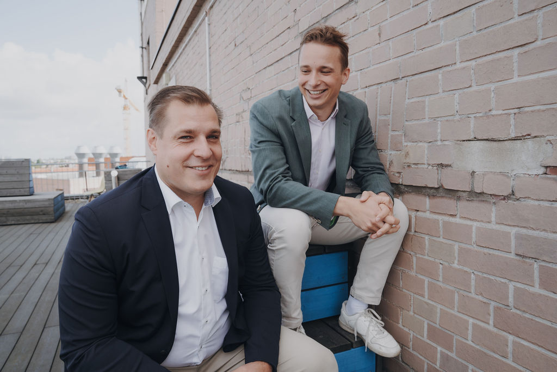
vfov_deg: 51.3
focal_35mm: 25
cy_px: 186
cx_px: 278
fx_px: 387
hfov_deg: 71.5
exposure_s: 1/500
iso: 640
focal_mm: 25
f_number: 6.3
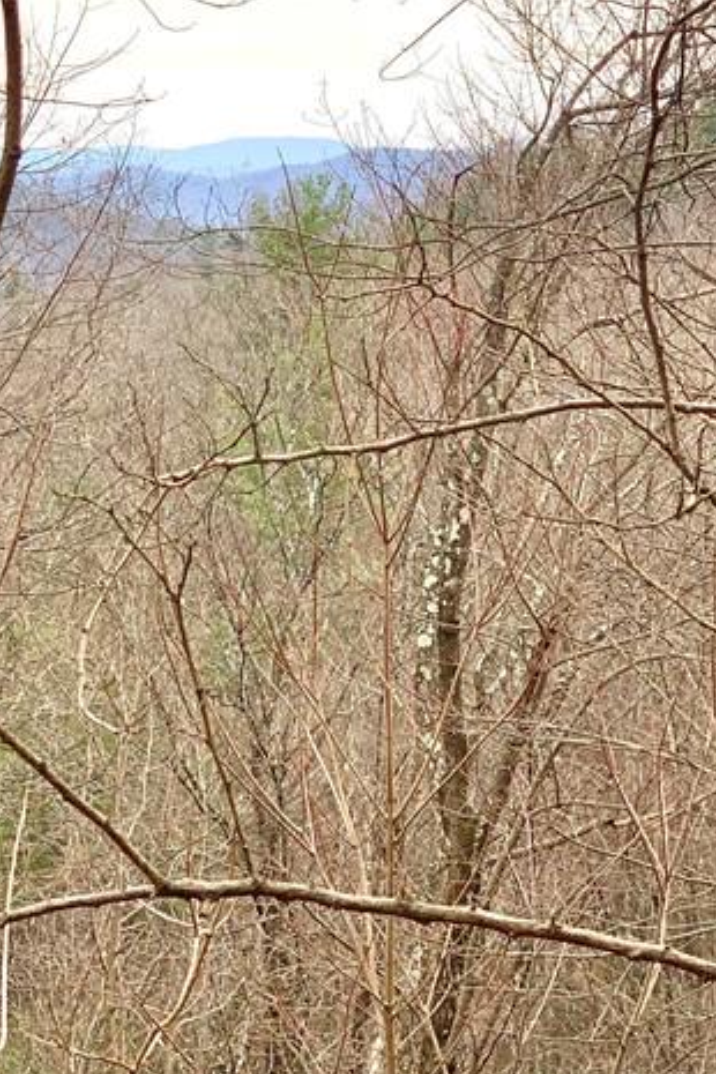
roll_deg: -0.8
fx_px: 3550
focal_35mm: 119
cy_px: 254
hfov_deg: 11.5
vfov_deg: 17.1
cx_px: 201
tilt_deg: -1.9
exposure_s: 1/149
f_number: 2.4
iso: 16
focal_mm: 6
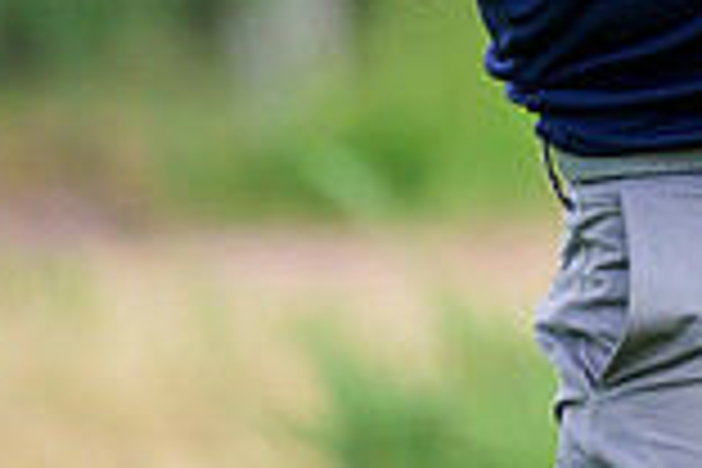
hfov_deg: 1.8
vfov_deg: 1.2
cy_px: -299
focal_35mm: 1118
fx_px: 21799
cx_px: 810
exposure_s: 1/1250
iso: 1000
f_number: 5.6
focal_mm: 300
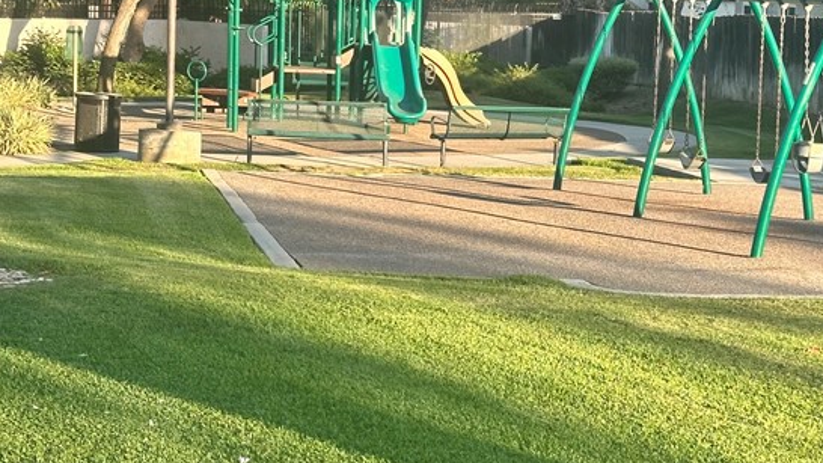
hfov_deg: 21.6
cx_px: 601
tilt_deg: -4.7
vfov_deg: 12.3
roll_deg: -2.1
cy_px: 182
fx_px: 2138
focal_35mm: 98
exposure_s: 1/709
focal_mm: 6.86
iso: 64
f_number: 1.78
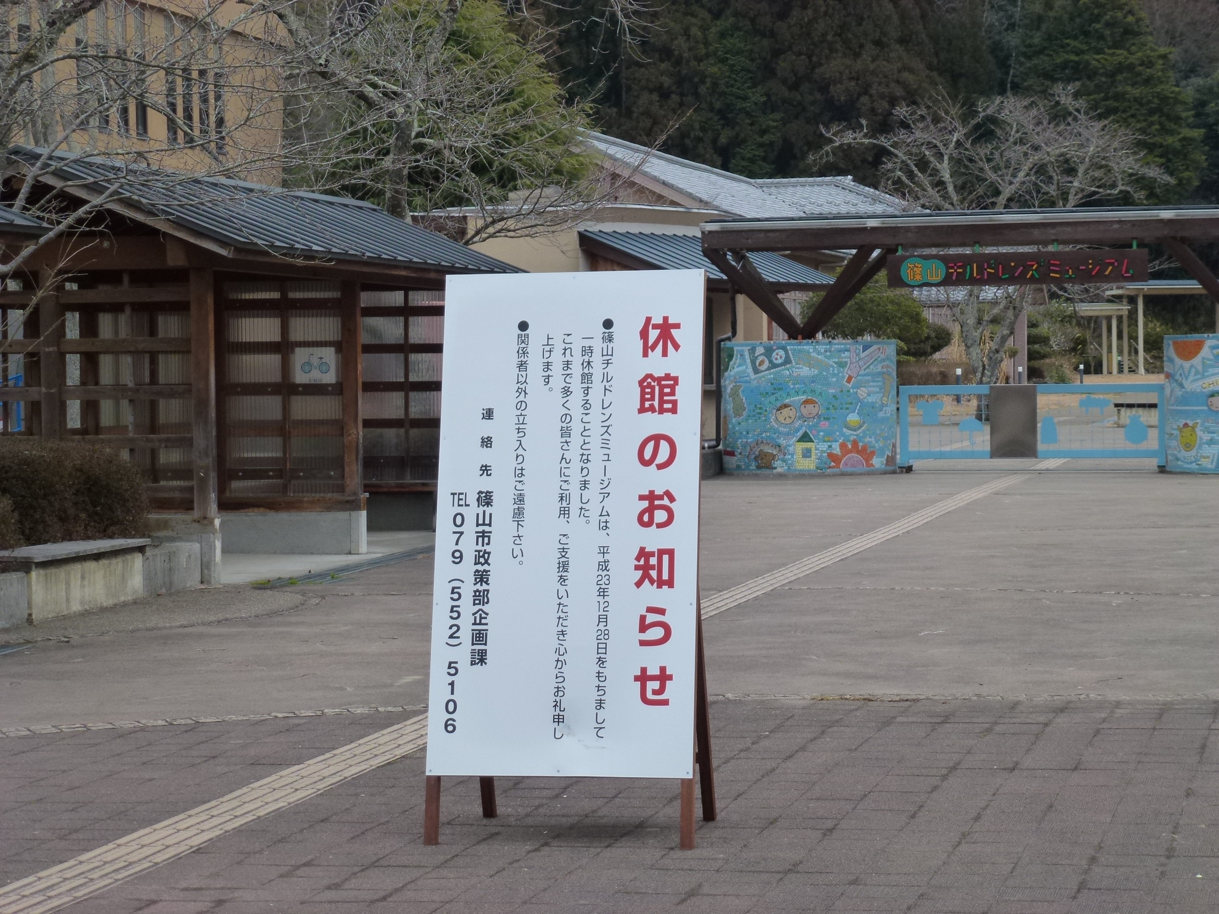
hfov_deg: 22.0
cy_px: 457
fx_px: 3134
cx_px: 610
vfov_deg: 16.6
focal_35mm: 89
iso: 160
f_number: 4.9
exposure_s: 1/125
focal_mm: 16
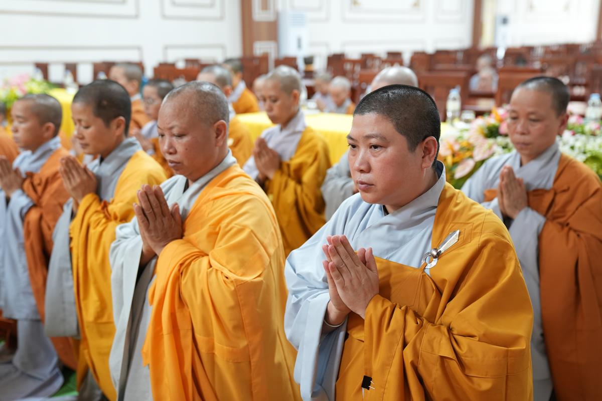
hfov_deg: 47.4
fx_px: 686
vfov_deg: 32.6
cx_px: 301
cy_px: 200
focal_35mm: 41
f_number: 2.8
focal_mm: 41
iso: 1600
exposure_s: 1/50
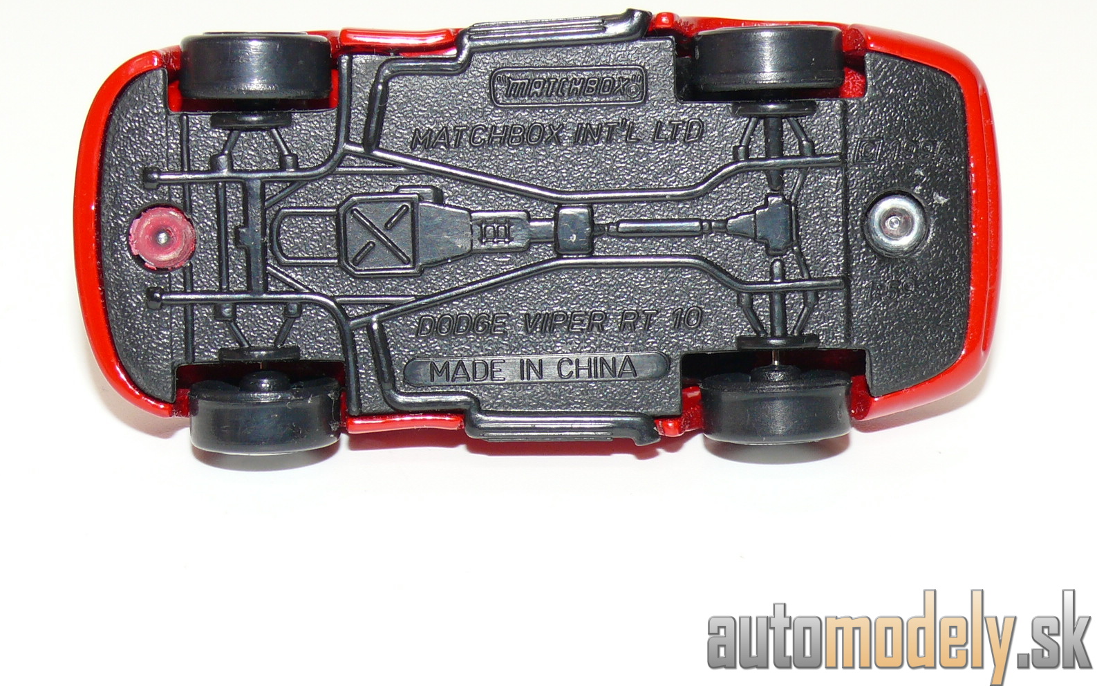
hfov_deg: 19.1
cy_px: 280
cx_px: 548
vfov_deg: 12.0
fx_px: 3259
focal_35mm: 109
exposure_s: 1/30
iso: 100
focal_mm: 13.3
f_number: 4
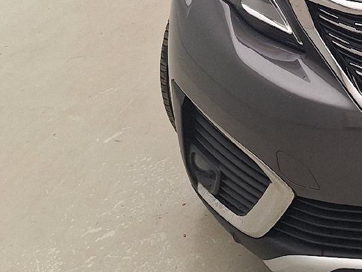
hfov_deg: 20.1
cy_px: -69
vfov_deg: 16.5
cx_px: 531
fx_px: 889
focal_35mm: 85
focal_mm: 5.54
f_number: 1.8
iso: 40
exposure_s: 1/100
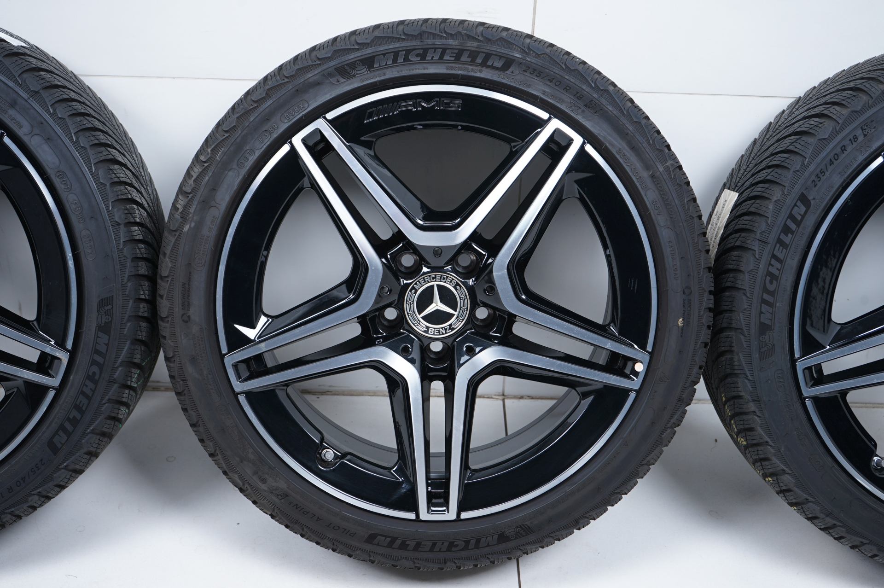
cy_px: 294
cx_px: 442
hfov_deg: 40.4
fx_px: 1202
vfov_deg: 27.5
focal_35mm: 49
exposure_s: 1/125
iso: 250
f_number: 7.1
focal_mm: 49
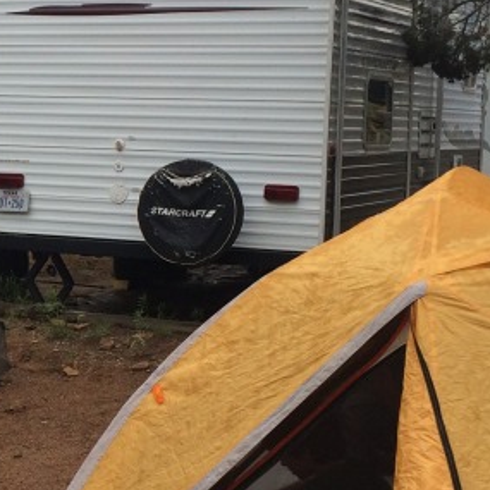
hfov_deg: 18.0
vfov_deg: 18.9
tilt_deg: -5.4
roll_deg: +0.0
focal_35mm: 92
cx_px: -81
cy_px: 242
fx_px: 1473
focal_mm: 4.15
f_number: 2.2
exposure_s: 1/313
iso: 32
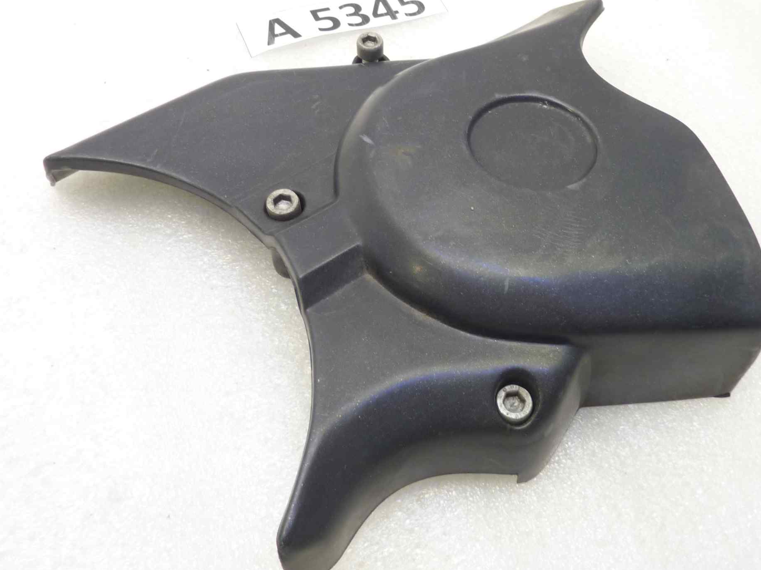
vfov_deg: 40.3
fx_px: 769
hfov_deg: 52.4
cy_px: 202
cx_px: 442
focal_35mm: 35
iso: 80
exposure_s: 1/8
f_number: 3.3
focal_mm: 4.1
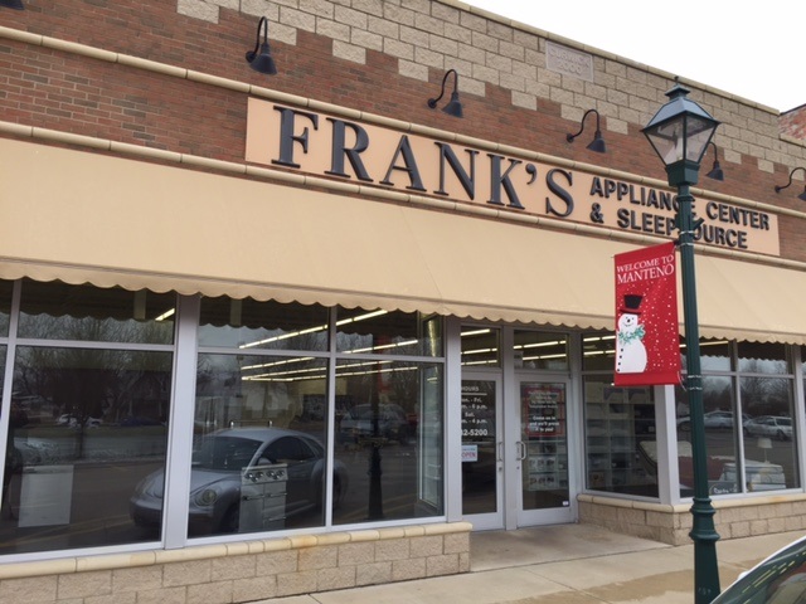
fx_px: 675
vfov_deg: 48.2
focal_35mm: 29
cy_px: 302
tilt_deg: +8.0
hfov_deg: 61.7
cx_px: 403
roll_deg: -0.9
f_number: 2.2
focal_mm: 4.15
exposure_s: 1/235
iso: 32
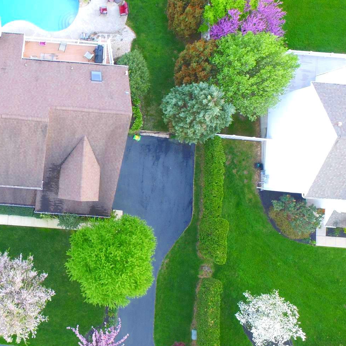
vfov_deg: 44.9
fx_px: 418
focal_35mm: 37
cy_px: 157
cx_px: 31
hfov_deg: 41.2
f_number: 2.8
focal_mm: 3.61
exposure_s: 1/50
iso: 113
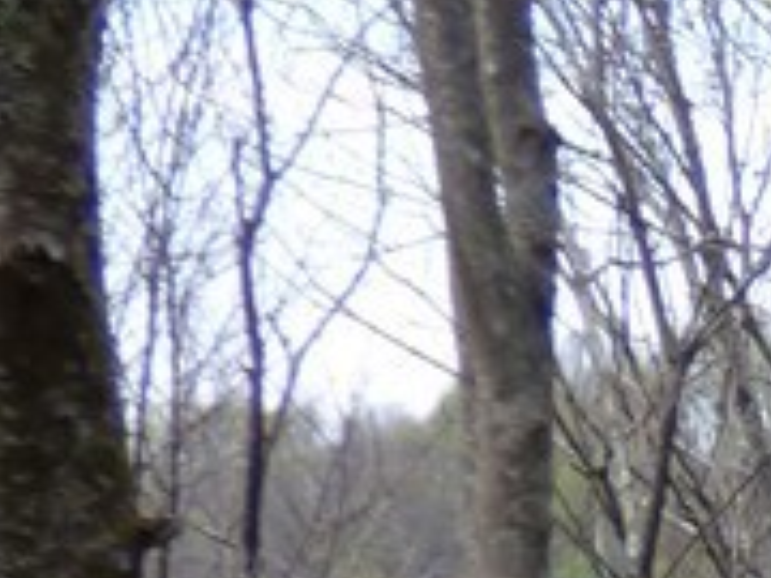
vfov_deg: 6.9
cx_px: 2052
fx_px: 4700
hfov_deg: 8.3
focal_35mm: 211
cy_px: 989
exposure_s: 1/400
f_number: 3.5
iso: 100
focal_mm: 6.47
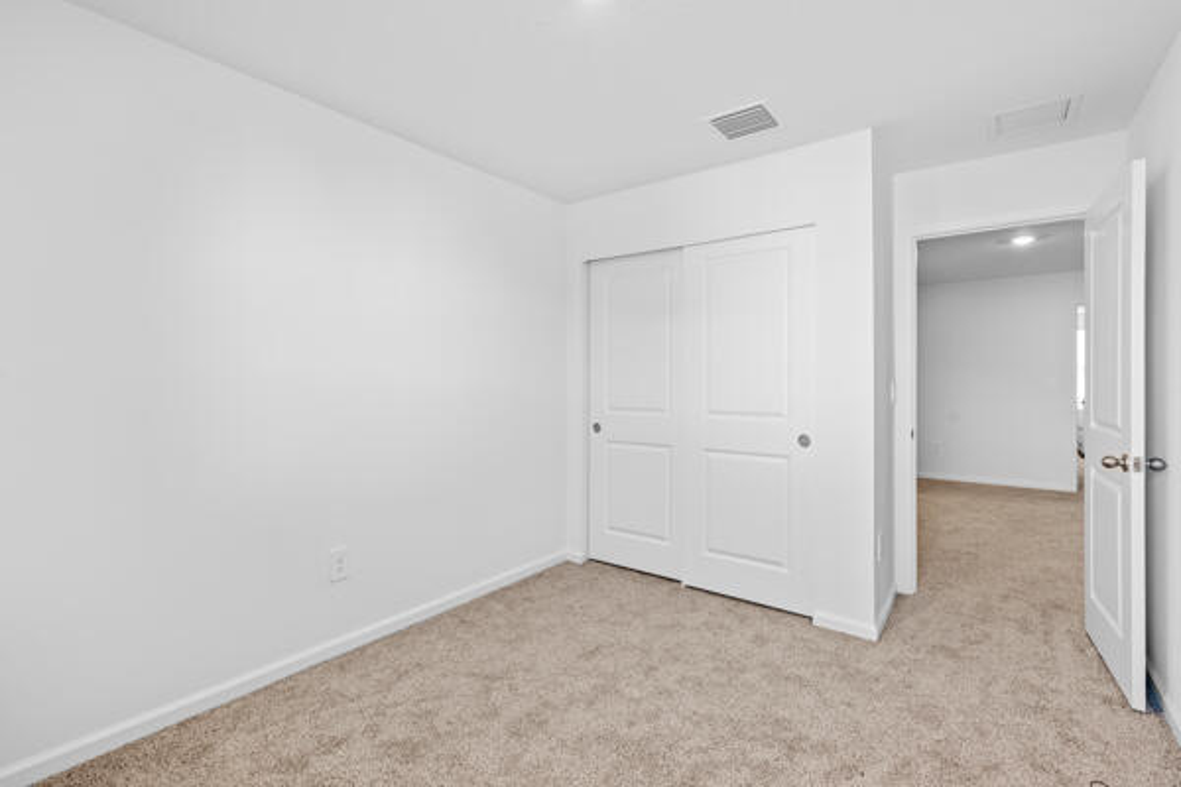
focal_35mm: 16
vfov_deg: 73.7
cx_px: 590
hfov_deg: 96.7
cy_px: 394
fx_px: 525
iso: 100
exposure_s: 1.3
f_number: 8
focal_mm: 16
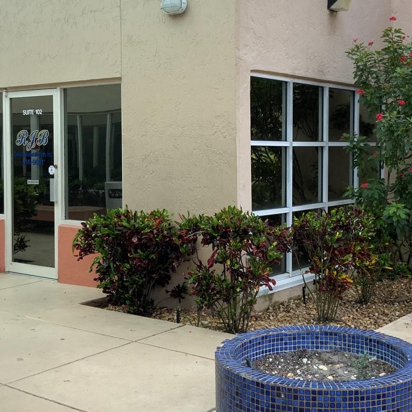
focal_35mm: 53
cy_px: 161
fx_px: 714
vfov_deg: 32.1
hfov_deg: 32.2
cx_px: 229
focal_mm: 3
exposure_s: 1/409
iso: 16
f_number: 1.8
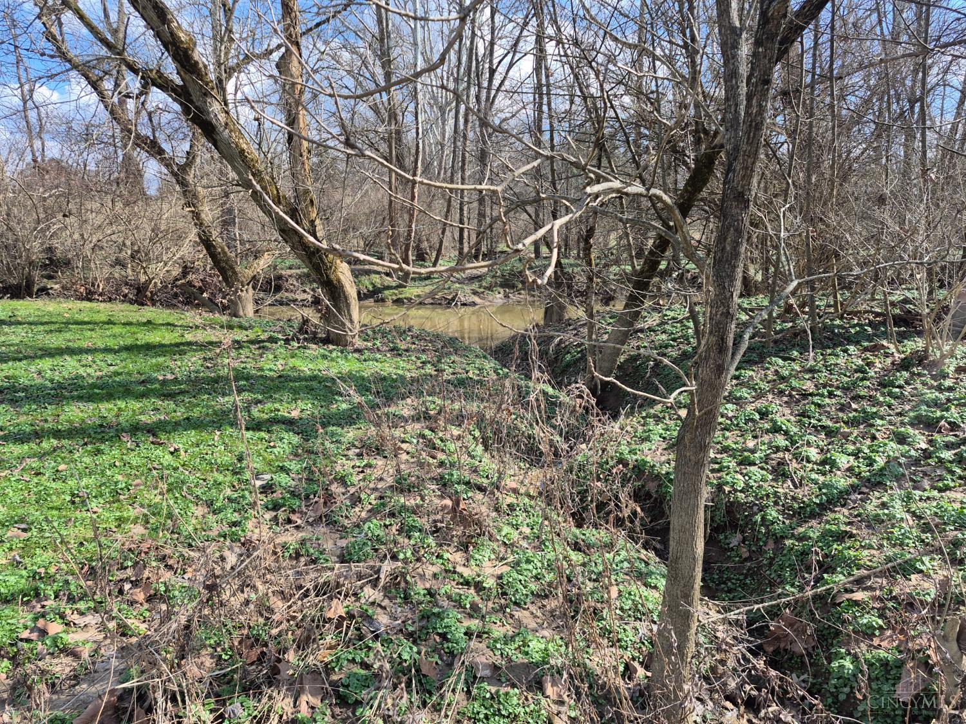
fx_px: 642
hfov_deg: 73.9
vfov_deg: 58.9
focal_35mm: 23
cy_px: 362
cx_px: 483
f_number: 1.8
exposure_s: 1/792
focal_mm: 5.4
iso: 25
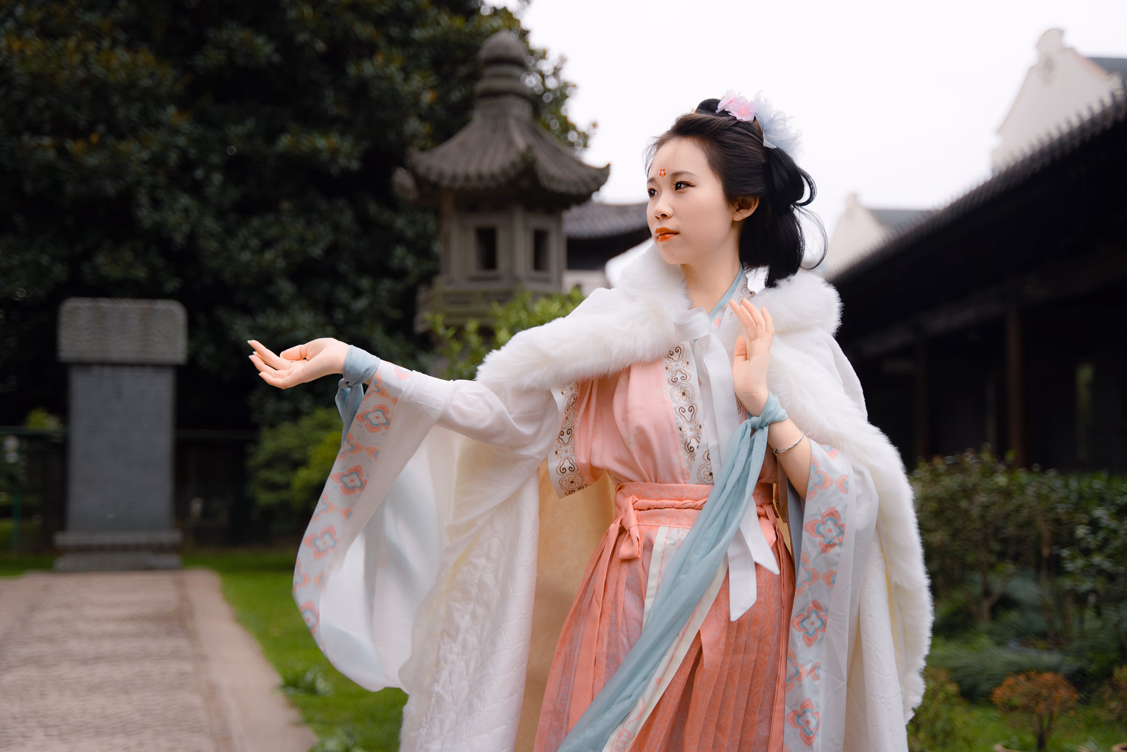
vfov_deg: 27.0
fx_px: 1565
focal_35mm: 50
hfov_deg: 39.6
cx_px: 564
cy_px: 376
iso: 100
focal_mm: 50
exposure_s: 1/125
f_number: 2.8
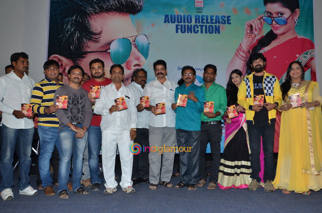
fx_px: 295
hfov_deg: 57.3
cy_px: 106
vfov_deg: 39.8
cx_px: 161
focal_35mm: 33
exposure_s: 1/125
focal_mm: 22
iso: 500
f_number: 6.3
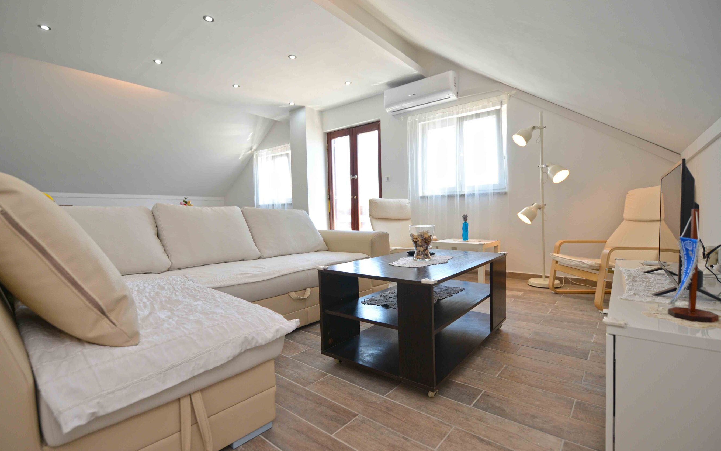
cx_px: 353
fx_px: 314
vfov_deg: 71.2
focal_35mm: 16
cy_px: 239
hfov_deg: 97.8
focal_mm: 15
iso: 400
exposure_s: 1/320
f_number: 3.2
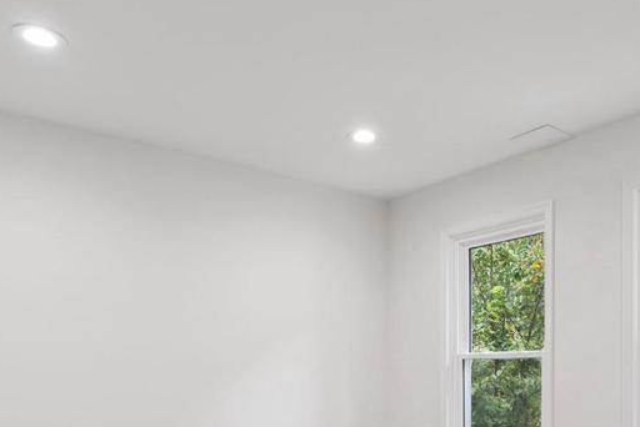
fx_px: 569
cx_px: 382
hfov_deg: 58.2
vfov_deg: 39.6
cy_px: 338
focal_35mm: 32
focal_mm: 16
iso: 200
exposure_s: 1/4
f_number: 8
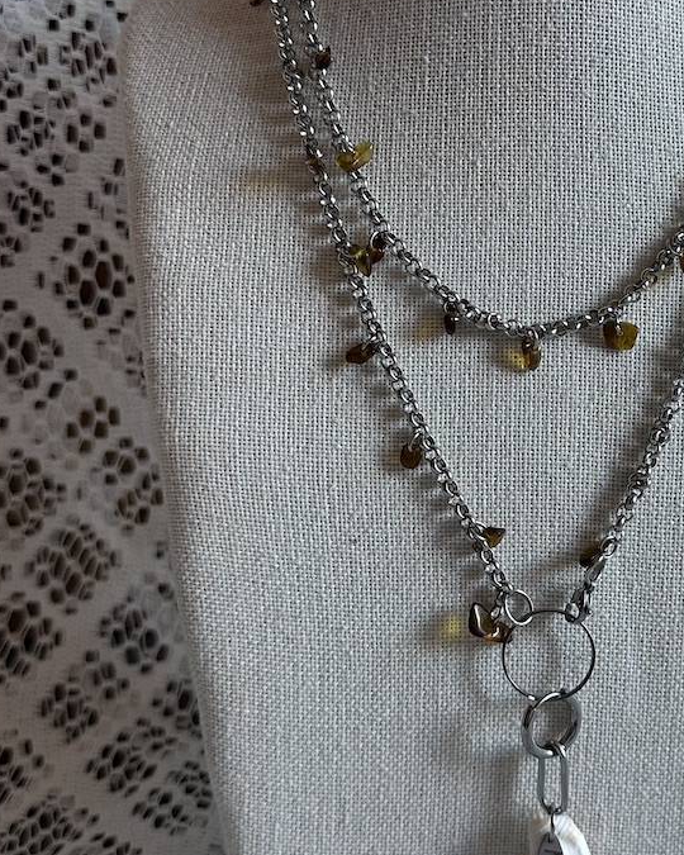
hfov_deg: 29.4
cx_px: 567
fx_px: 1265
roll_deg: +1.1
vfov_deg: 37.3
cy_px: 388
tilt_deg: -17.5
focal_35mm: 50
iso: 200
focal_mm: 6.86
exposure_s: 1/100
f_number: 1.78
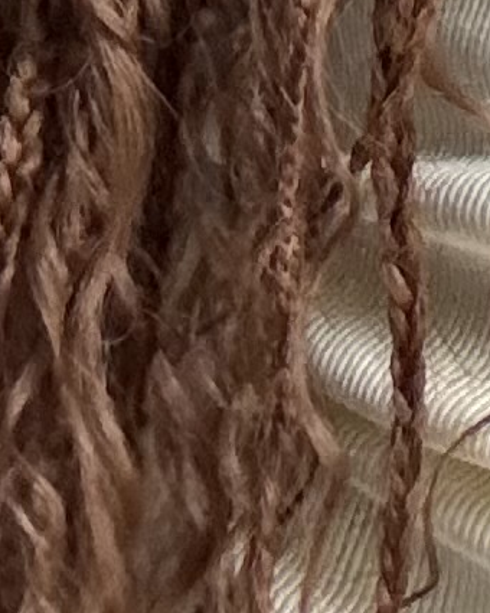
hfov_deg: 7.0
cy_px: -1125
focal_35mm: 213
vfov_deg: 8.0
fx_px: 3861
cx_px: 953
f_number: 1.9
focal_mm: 2.69
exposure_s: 1/39
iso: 400
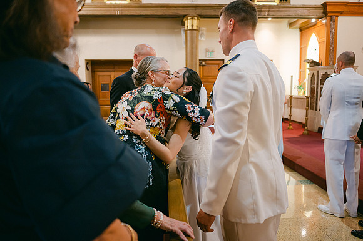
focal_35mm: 28
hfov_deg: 64.9
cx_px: 183
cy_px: 121
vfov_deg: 45.8
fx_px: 286
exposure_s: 1/125
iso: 1000
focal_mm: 28
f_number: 2.8
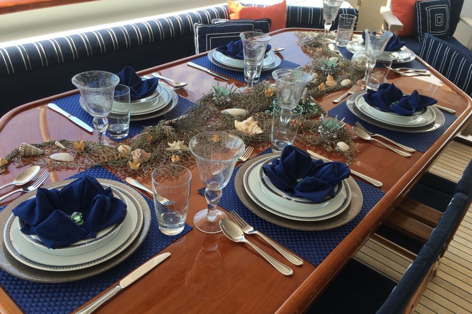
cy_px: 163
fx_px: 406
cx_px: 235
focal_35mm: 31
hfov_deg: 60.3
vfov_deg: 42.3
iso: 25
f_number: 2.2
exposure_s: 1/285
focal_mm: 4.15
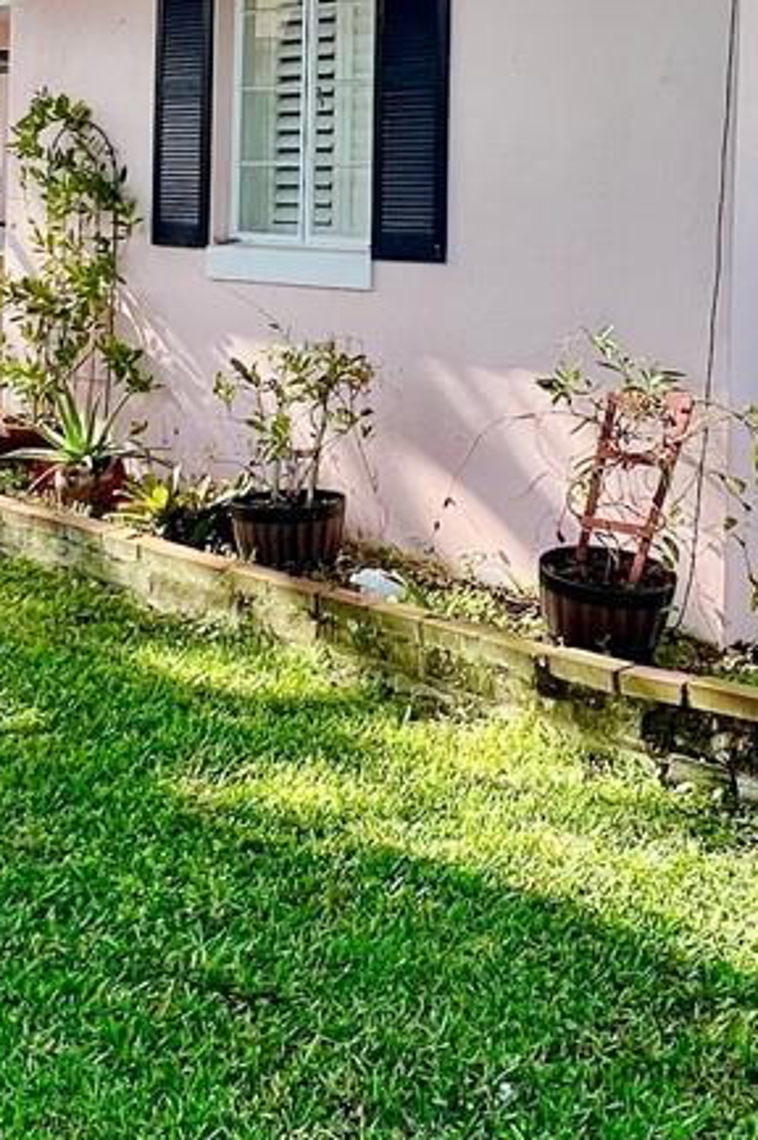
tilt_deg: -1.0
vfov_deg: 38.1
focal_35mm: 50
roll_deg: -1.4
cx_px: 382
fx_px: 1582
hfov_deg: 27.0
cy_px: 224
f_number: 1.8
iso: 32
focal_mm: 1.57
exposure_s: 1/401
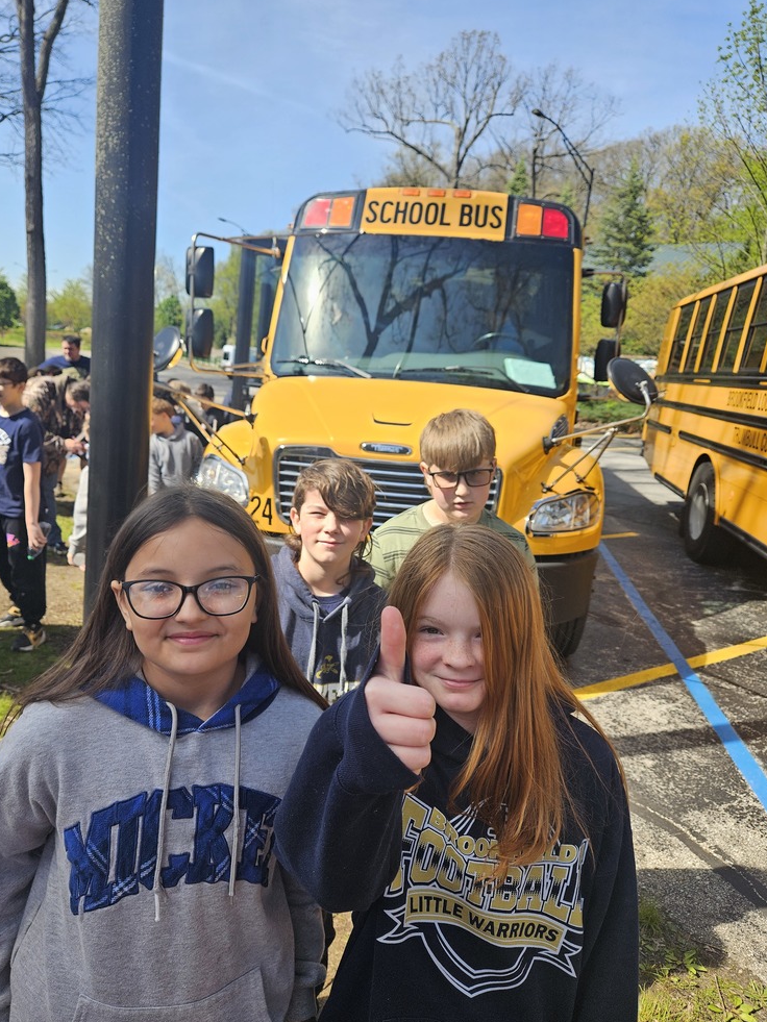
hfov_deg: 56.8
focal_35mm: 24
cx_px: 374
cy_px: 512
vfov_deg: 71.6
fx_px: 709
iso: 50
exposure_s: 1/1038
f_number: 1.8
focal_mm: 5.4
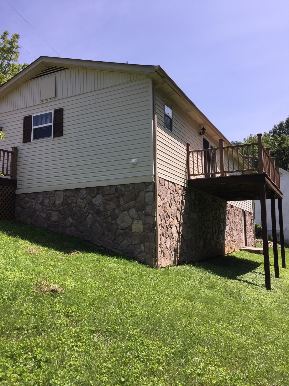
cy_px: 193
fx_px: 323
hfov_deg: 48.2
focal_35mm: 29
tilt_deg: +7.9
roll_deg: +0.9
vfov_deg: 61.7
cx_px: 144
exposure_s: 1/1799
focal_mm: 4.15
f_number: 2.2
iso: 40
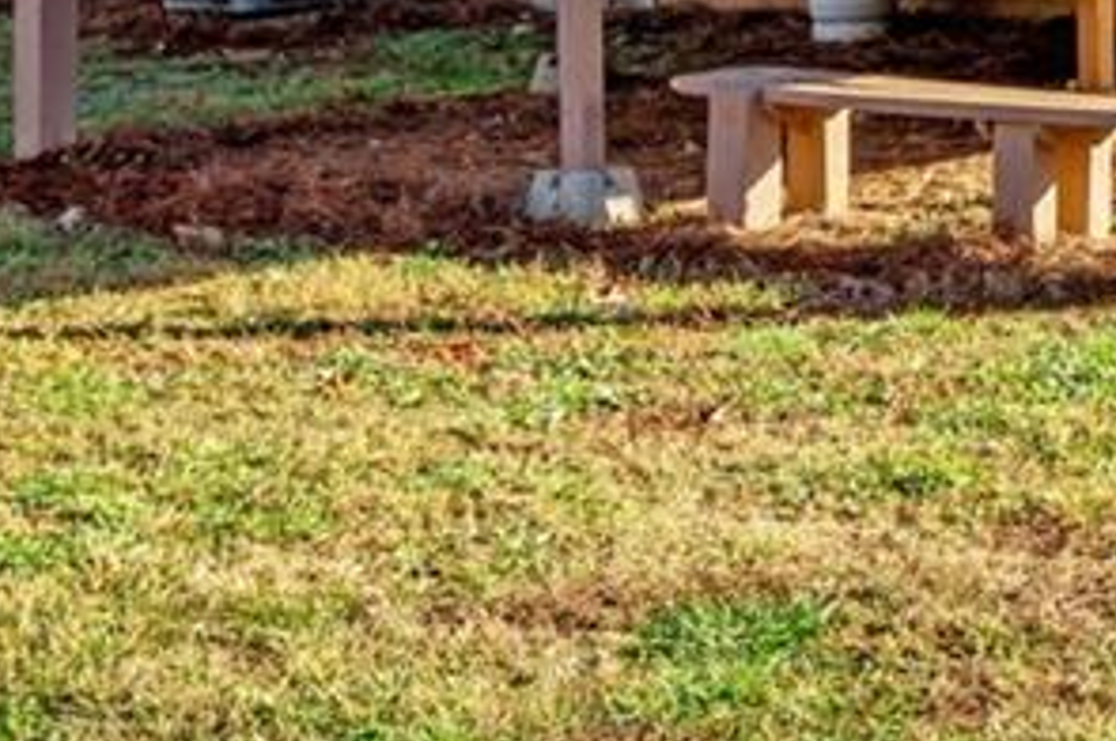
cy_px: -508
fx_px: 3437
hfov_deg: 18.1
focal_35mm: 111
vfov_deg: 11.6
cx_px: 1040
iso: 200
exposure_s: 1/160
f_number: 8
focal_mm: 32
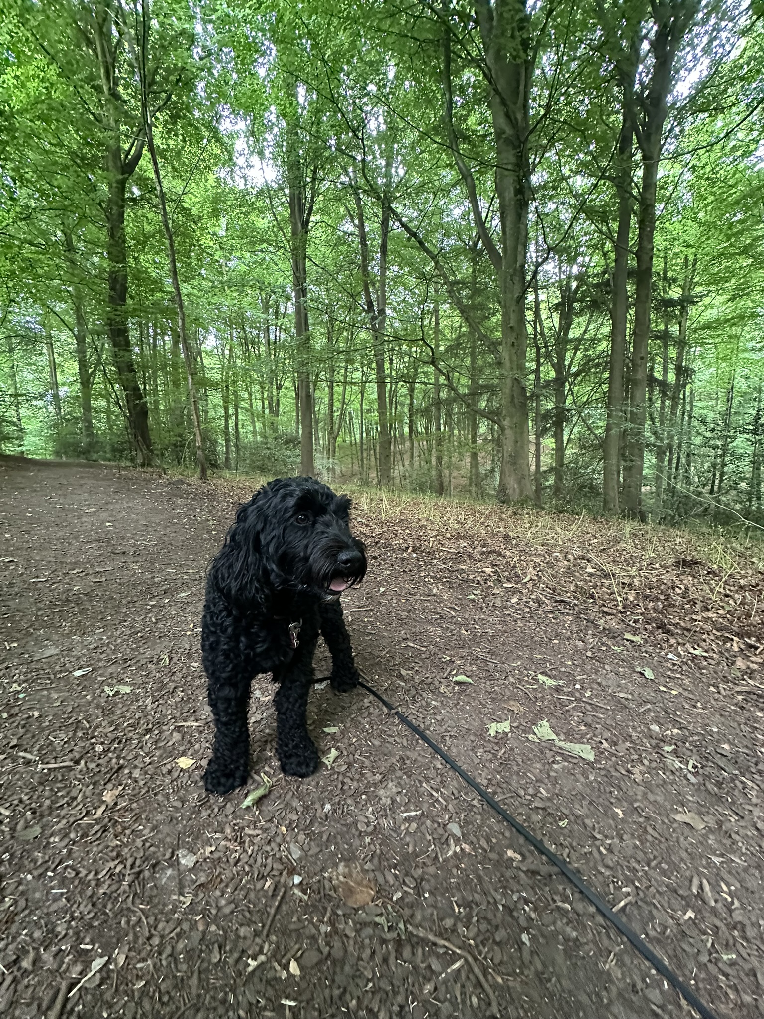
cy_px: 510
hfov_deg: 85.7
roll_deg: +1.7
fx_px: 412
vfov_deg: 102.1
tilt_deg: -7.8
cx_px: 382
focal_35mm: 14
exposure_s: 1/60
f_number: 2.2
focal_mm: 2.22
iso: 800
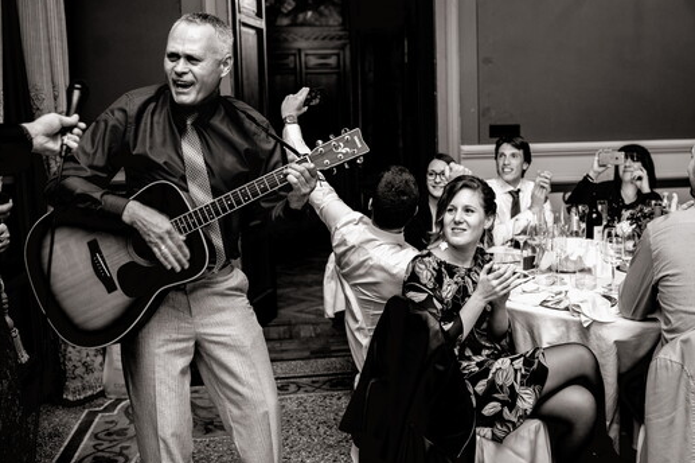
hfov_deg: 48.4
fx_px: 772
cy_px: 227
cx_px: 393
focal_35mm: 40
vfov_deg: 33.4
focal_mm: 35
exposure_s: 1/100
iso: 400
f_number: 2.8
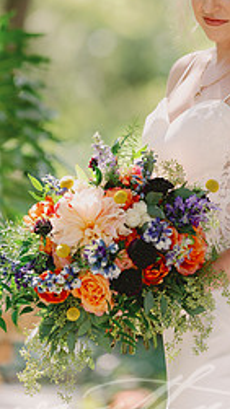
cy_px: 112
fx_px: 4070
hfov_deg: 3.2
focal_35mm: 375
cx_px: 166
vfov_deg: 5.8
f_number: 2.8
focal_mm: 200
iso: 200
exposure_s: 1/250
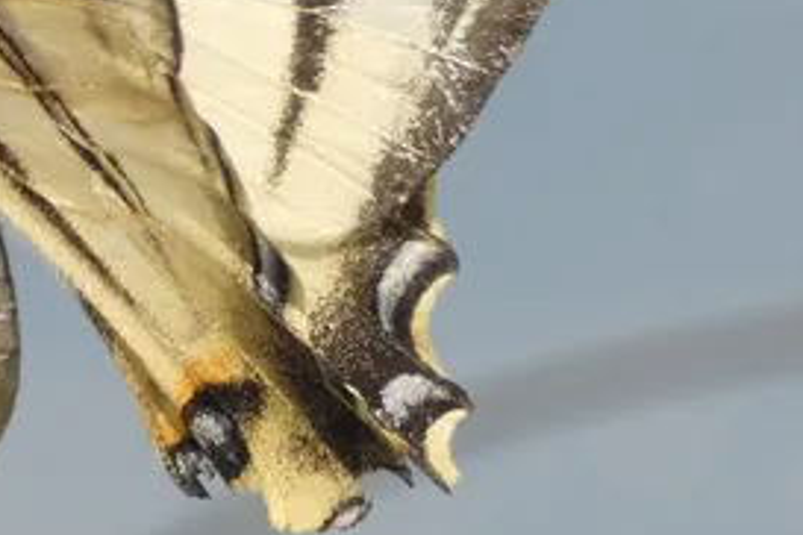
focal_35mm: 280
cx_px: -15
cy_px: 53
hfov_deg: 7.3
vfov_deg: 4.9
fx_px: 6245
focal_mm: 20.5
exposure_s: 1/200
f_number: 5
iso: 80
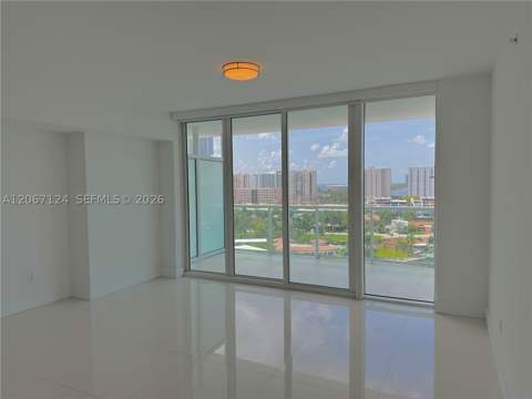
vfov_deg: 56.8
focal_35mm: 24
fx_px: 369
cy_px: 200
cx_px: 266
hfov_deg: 71.6
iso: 80
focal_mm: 6.76
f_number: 1.78
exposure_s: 1/2070
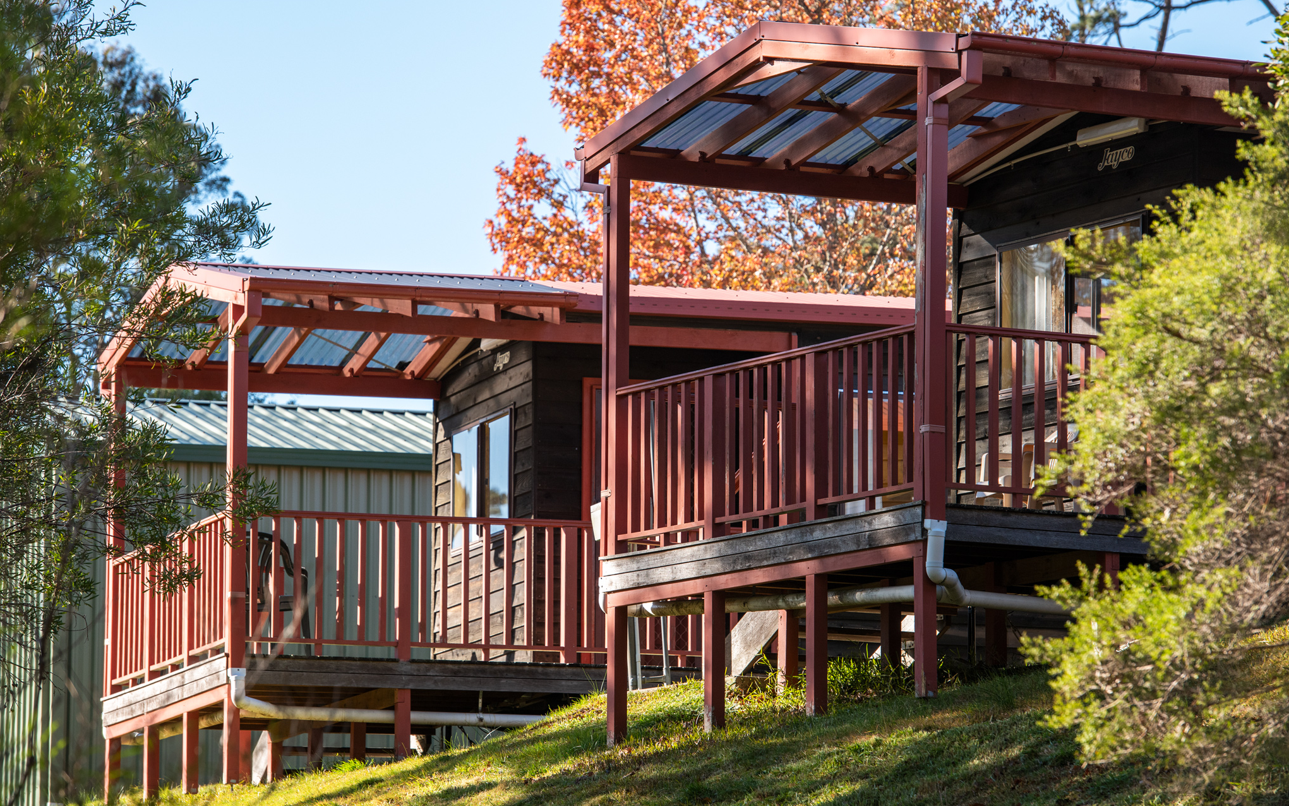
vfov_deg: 7.3
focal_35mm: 179
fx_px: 6289
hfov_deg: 11.7
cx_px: 643
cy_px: 393
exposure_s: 1/400
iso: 250
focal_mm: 175
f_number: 5.6
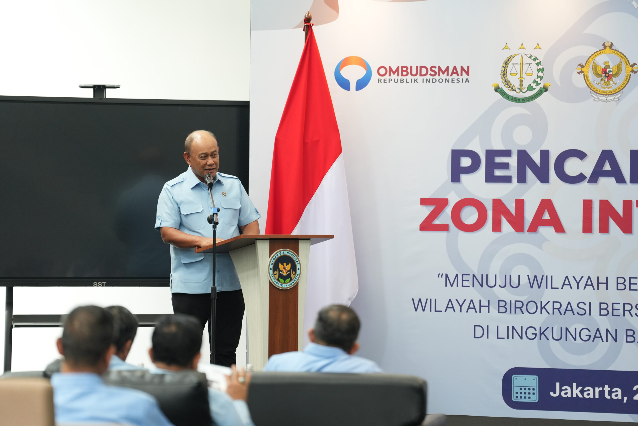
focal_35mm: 170
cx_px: 319
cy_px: 213
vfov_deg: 8.1
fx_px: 3013
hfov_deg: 12.1
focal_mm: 170
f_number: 2.8
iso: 1250
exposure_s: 1/125
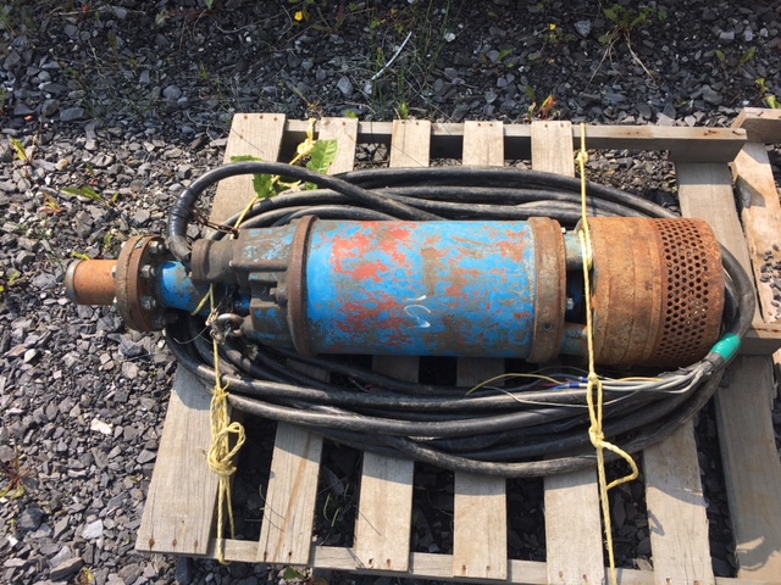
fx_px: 654
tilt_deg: -60.4
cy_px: 292
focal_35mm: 29
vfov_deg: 48.2
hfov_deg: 61.7
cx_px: 390
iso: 25
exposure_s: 1/739
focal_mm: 4.15
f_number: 2.2
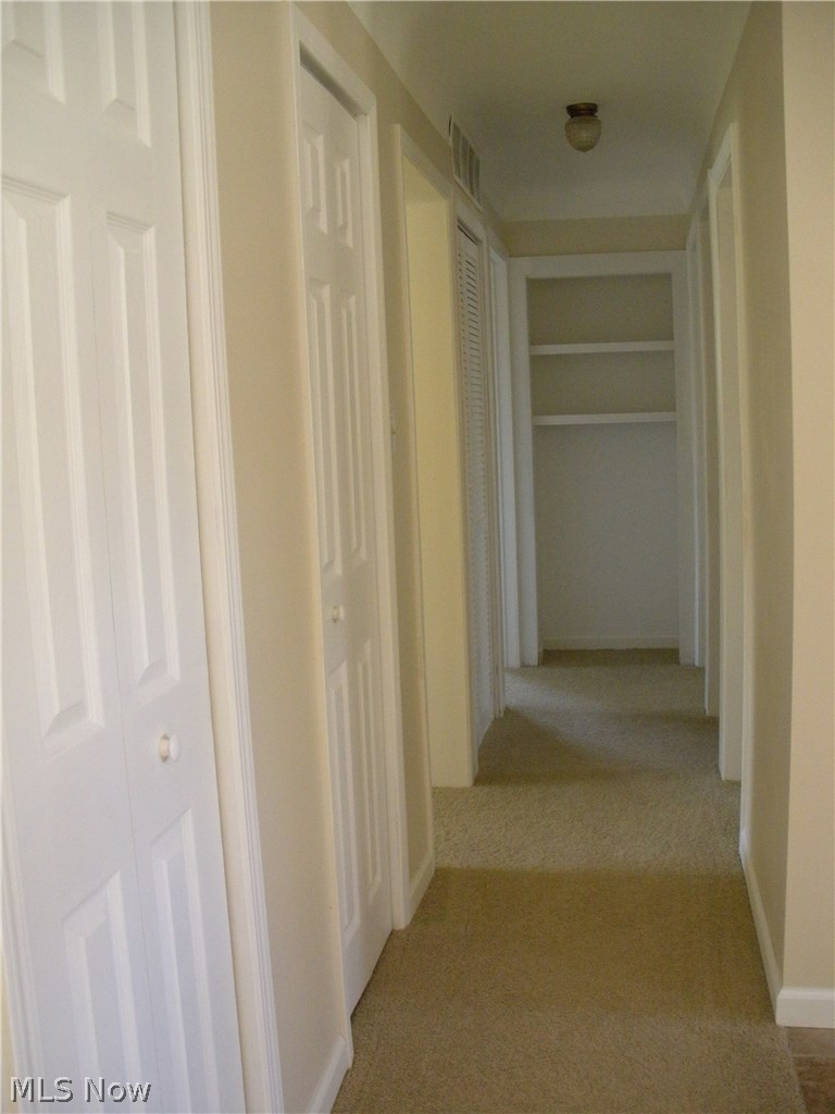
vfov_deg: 51.4
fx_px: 1158
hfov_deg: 39.7
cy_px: 557
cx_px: 418
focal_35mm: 36
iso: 400
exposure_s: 1/40
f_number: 3.5
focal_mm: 6.3
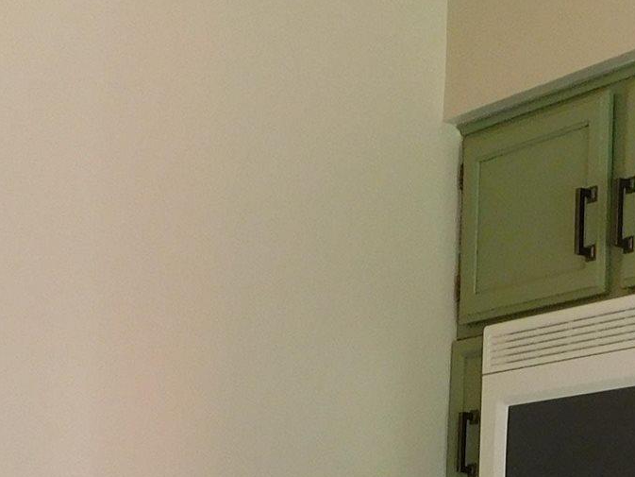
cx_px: 467
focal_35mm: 105
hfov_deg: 18.6
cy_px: 768
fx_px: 1926
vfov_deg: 13.1
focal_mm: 4
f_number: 3
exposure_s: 1/30
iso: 140
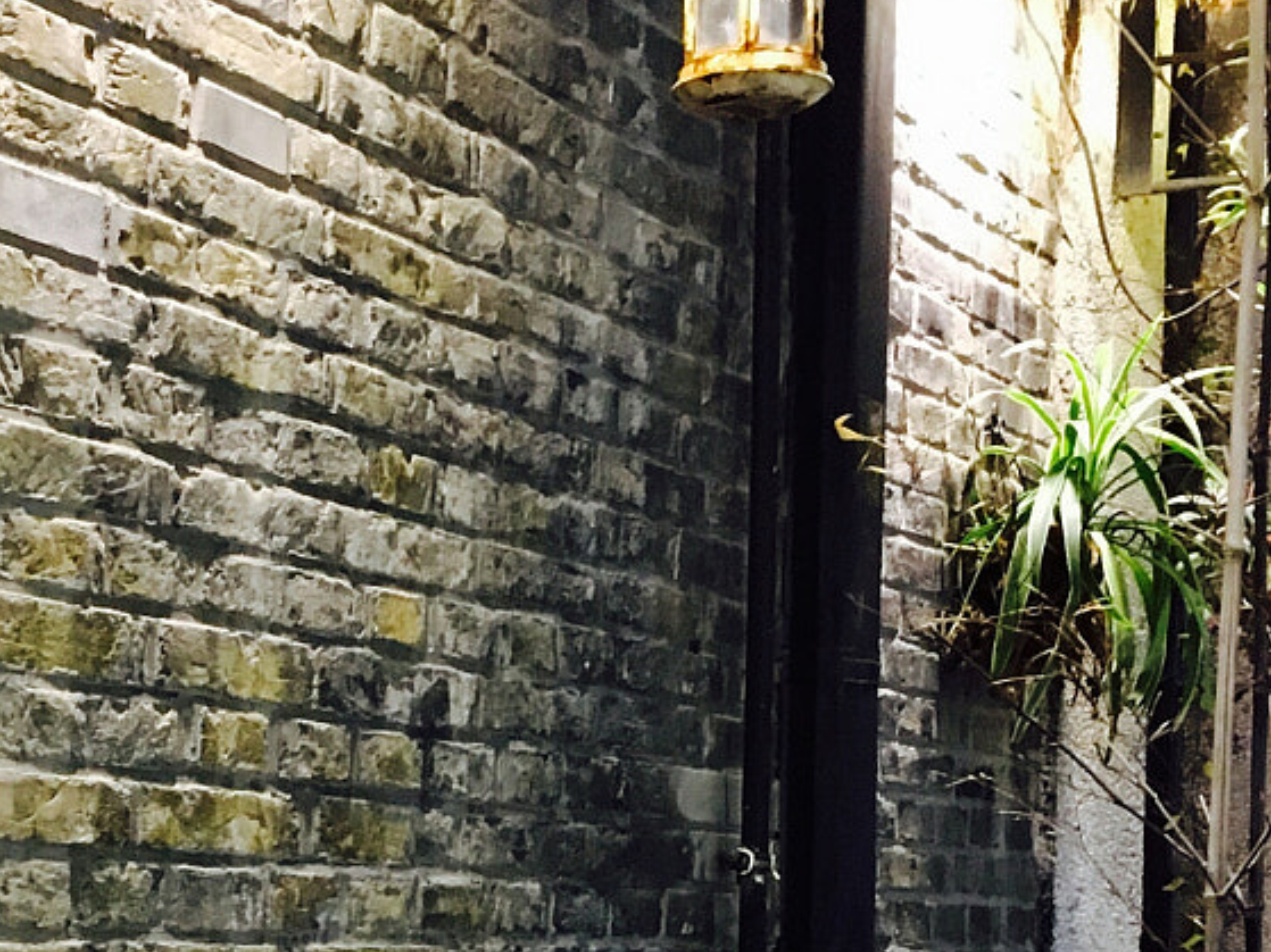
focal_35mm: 83
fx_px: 3047
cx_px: 125
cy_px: 1038
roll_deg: -2.1
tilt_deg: -3.3
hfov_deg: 23.0
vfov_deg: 17.2
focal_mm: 4.15
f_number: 2.2
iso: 200
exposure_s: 1/17
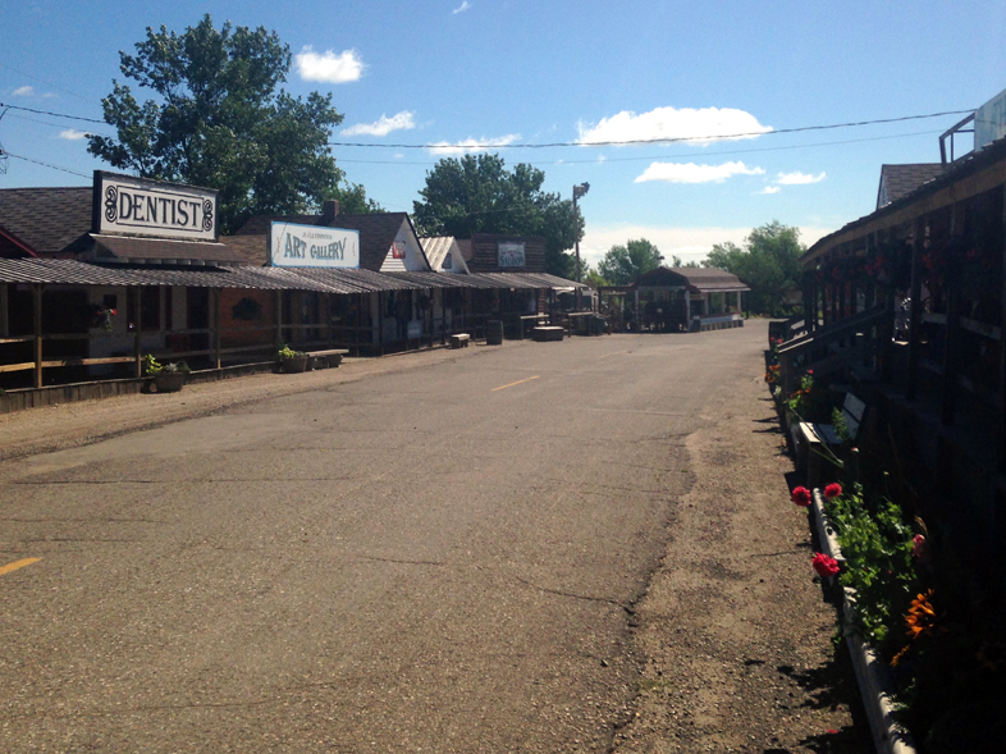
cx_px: 509
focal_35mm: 43
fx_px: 1249
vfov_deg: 33.4
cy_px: 273
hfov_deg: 43.9
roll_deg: +1.1
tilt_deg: -1.2
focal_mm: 4.12
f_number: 2.4
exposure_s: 1/3623
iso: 50
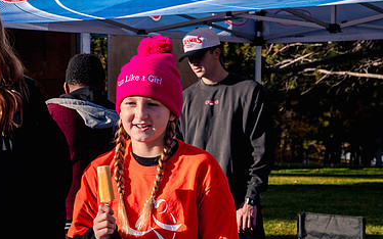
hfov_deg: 18.7
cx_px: 107
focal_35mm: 111
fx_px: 1159
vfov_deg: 11.8
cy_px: 85
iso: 800
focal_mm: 65
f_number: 10
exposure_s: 1/800
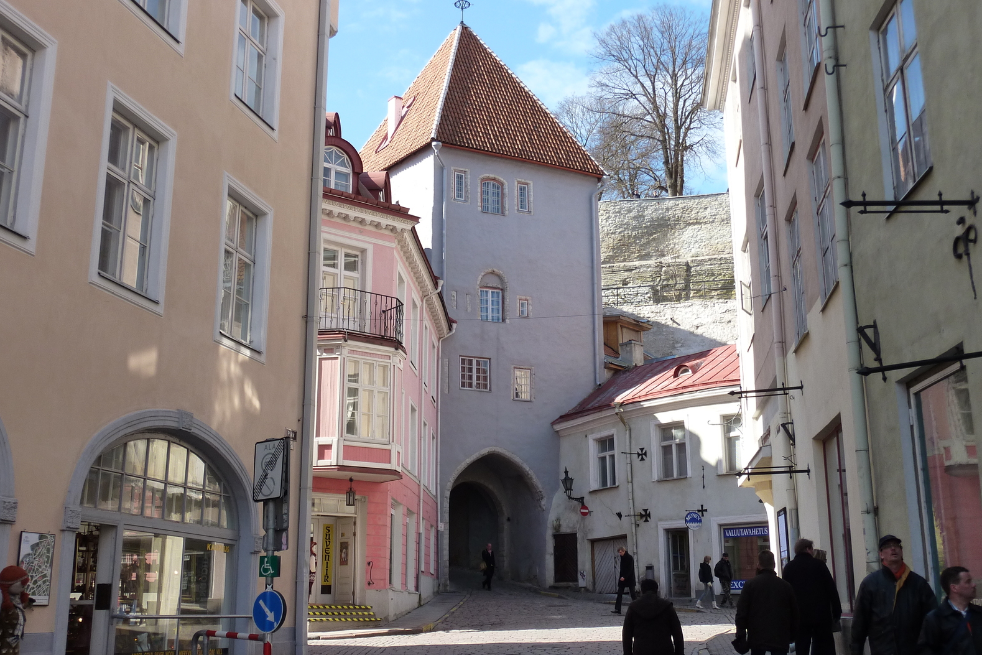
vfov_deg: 34.2
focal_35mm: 39
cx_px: 486
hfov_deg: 49.5
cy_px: 348
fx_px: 1064
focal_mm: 6.1
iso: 125
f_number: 4
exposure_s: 1/250
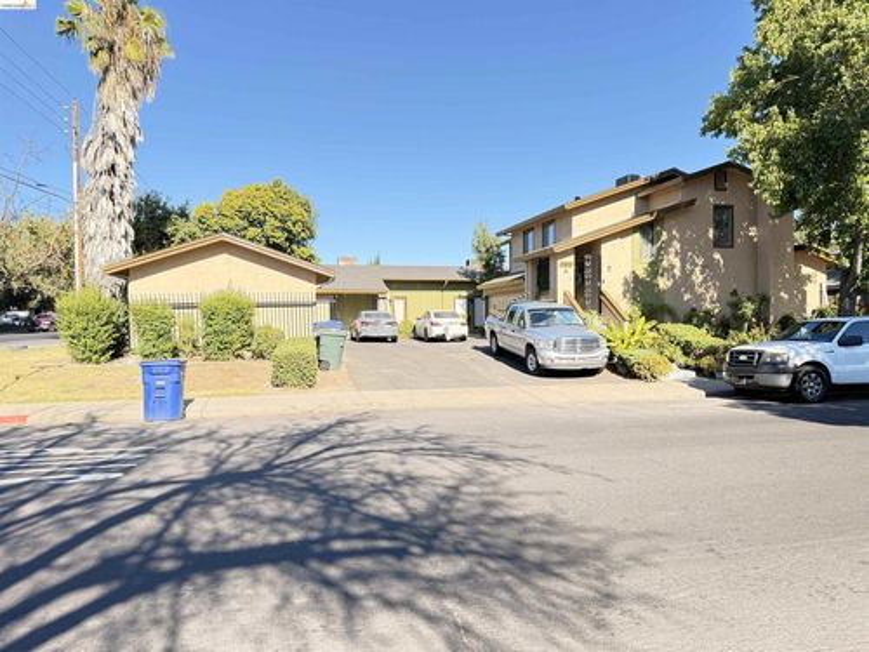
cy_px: 326
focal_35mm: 24
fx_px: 602
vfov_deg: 56.8
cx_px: 434
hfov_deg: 71.6
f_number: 1.78
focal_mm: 6.76
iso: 100
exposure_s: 1/979
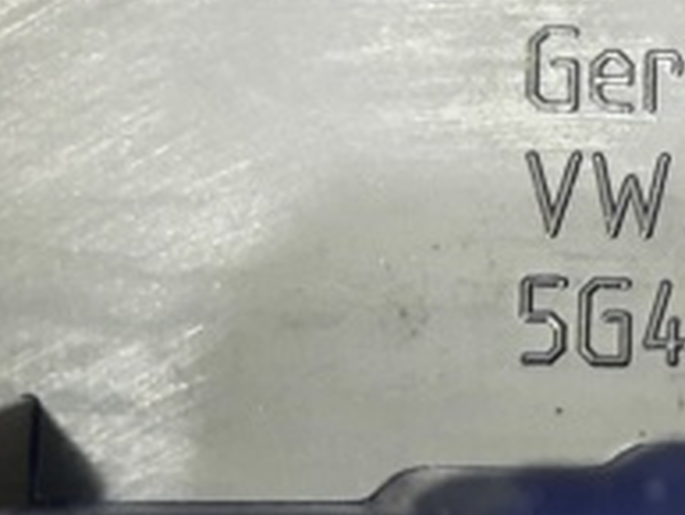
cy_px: 373
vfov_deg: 17.7
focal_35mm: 83
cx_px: 898
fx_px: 1643
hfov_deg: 21.3
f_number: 2
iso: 800
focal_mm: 4.6
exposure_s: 1/20
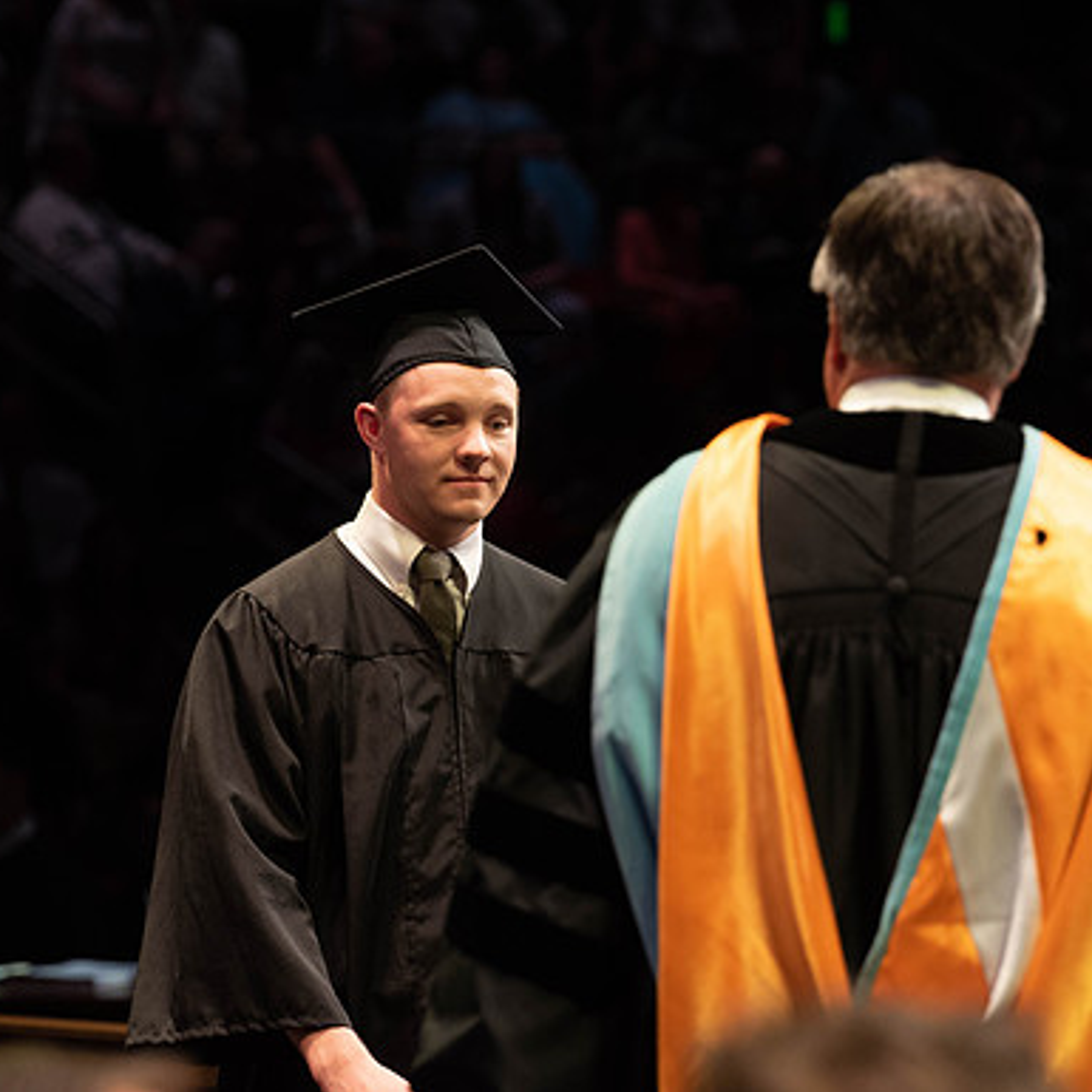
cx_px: 624
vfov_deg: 8.1
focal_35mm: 217
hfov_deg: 8.1
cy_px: 523
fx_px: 7745
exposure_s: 1/320
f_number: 4.5
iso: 1600
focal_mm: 160
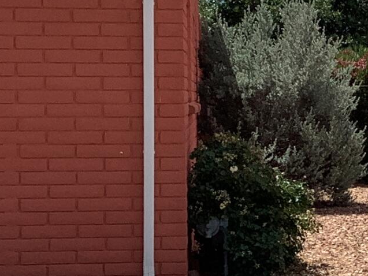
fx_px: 1552
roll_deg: +0.4
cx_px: 484
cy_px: 200
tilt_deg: -4.6
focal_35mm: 146
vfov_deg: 10.1
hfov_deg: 13.0
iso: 25
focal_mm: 3.3
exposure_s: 1/1664
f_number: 2.4
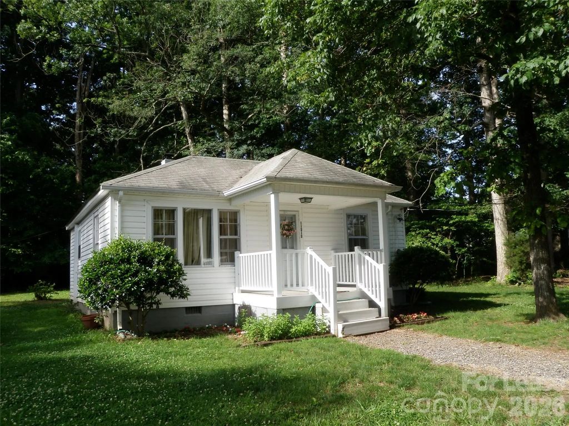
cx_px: 284
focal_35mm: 28
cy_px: 213
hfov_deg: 63.4
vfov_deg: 49.7
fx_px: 460
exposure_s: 1/125
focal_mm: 5
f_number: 5
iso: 50
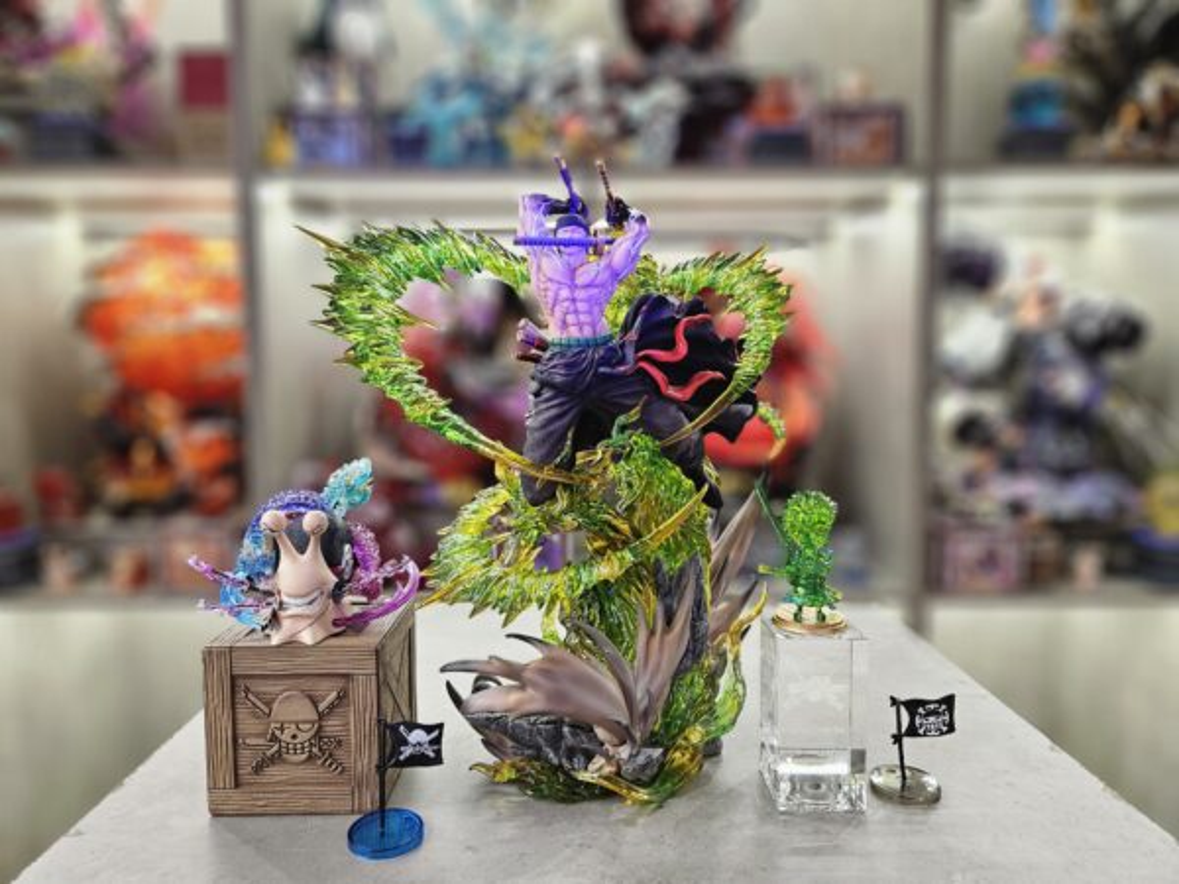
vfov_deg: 58.9
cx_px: 590
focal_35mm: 23
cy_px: 442
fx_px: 783
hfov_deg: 73.9
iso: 200
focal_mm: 5.4
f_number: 1.8
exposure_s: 1/100
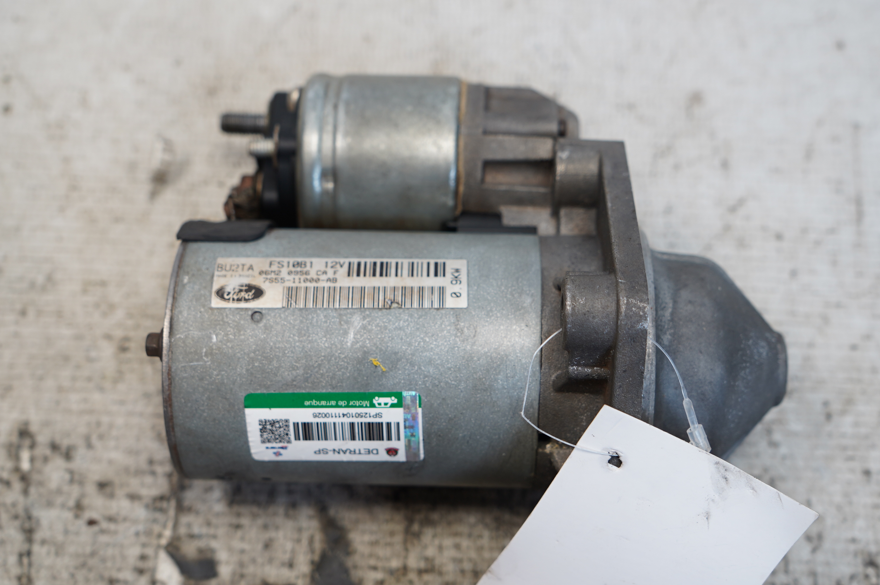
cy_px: 292
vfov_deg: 25.0
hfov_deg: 36.9
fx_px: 1319
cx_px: 440
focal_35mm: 54
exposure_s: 1/60
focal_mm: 36
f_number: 4
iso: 200
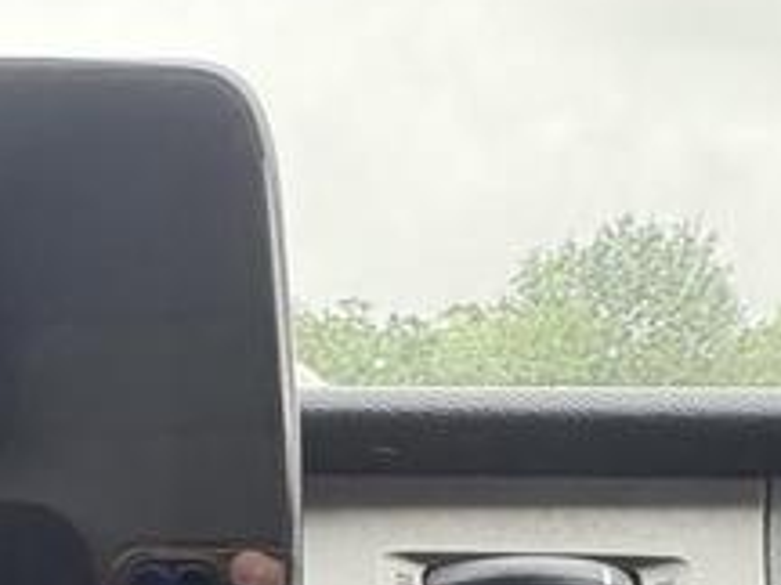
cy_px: 1047
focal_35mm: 58
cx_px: 101
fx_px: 1309
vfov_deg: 19.2
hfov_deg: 31.9
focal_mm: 2.22
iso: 200
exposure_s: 1/61
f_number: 2.2
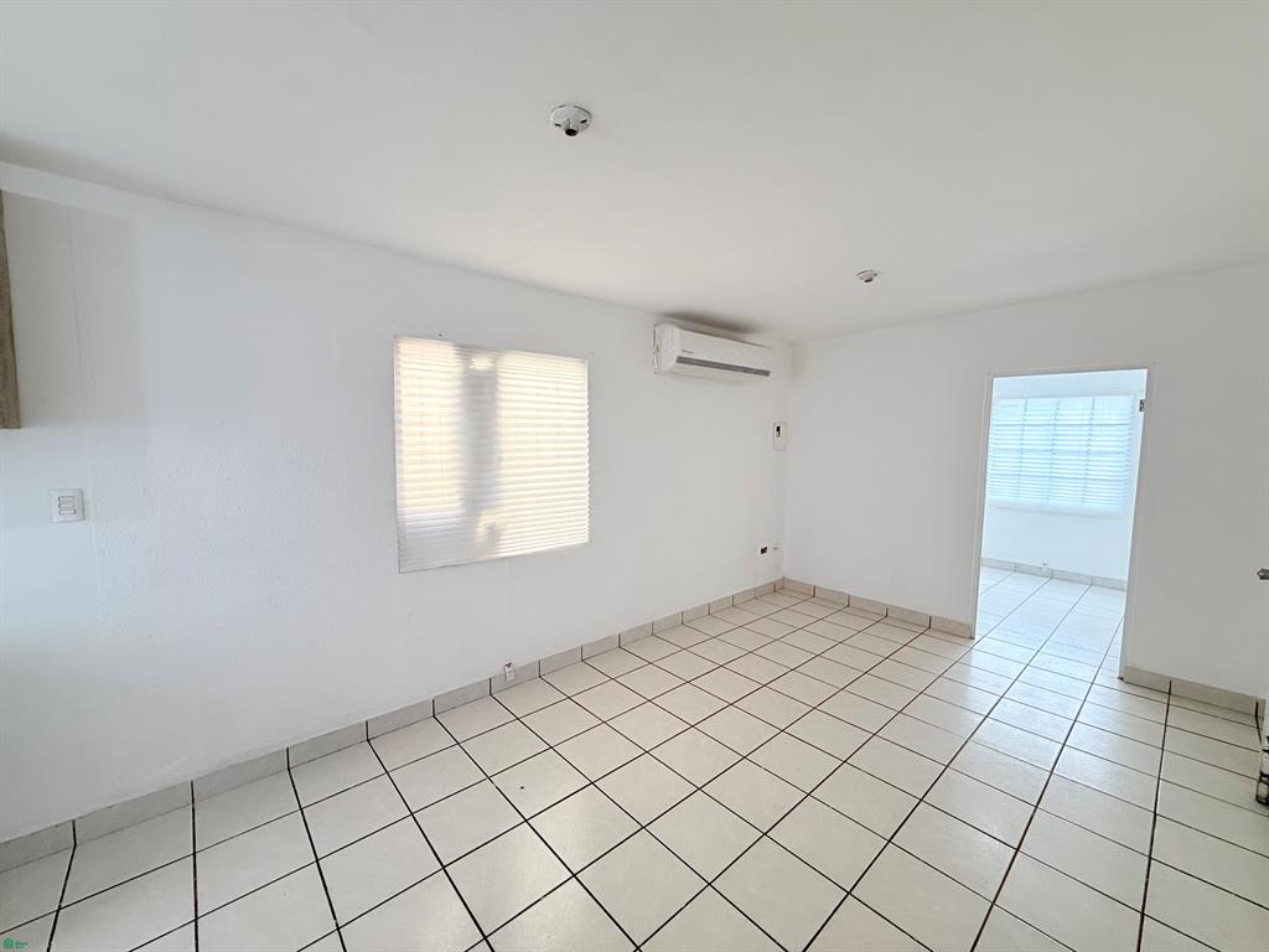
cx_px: 634
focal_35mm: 14
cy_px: 476
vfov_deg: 85.7
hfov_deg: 102.1
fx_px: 513
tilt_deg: -3.9
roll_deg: -0.6
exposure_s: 1/120
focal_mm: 2.22
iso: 80
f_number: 2.2
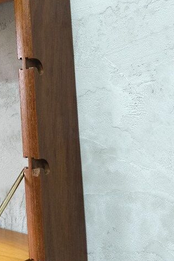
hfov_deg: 20.0
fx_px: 464
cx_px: -30
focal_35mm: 64
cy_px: 64
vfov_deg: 30.9
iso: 2500
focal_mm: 16
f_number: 4
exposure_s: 1/20
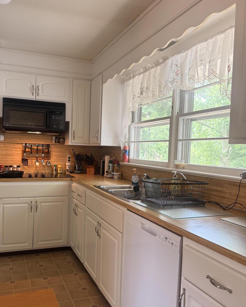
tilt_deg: -2.2
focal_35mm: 30
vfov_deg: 58.8
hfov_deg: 48.2
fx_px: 273
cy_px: 161
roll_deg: -2.8
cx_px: 98
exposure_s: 1/60
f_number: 1.78
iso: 160
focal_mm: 6.76
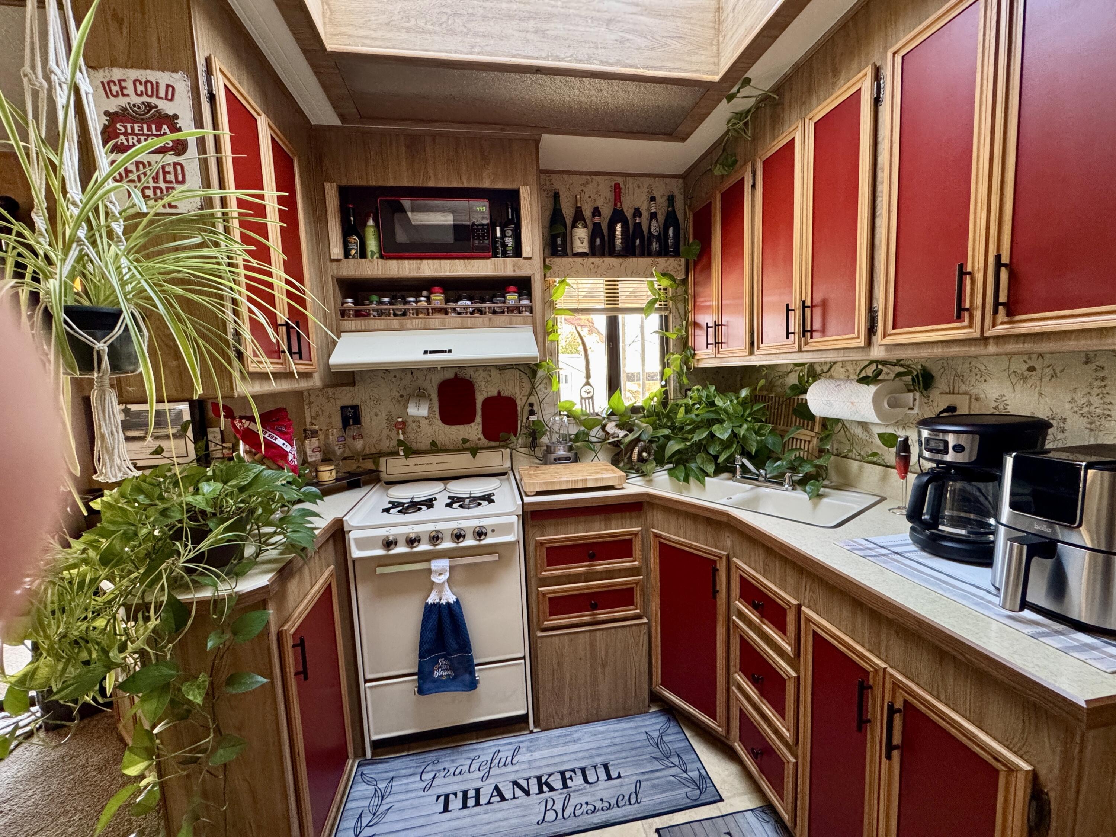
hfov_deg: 102.1
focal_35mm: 14
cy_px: 418
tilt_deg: -6.6
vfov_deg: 85.7
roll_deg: +2.0
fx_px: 451
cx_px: 558
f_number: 2.2
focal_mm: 2.22
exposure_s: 1/60
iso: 320
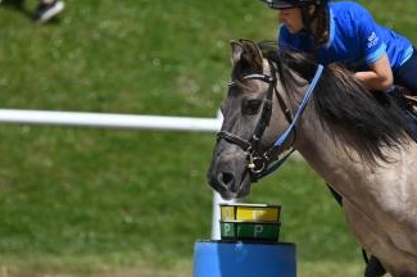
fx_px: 11409
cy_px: 153
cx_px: 273
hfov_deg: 2.1
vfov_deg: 1.4
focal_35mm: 986
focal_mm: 400
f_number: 5.6
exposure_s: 1/1250
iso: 200
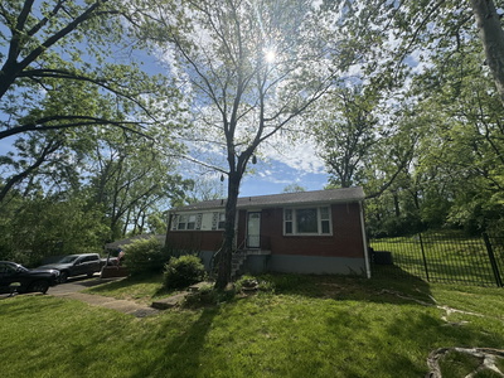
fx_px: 204
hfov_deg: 102.1
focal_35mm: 14
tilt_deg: +17.5
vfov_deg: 85.7
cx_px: 252
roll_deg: -2.5
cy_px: 189
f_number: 2.2
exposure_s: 1/3906
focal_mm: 2.22
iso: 32
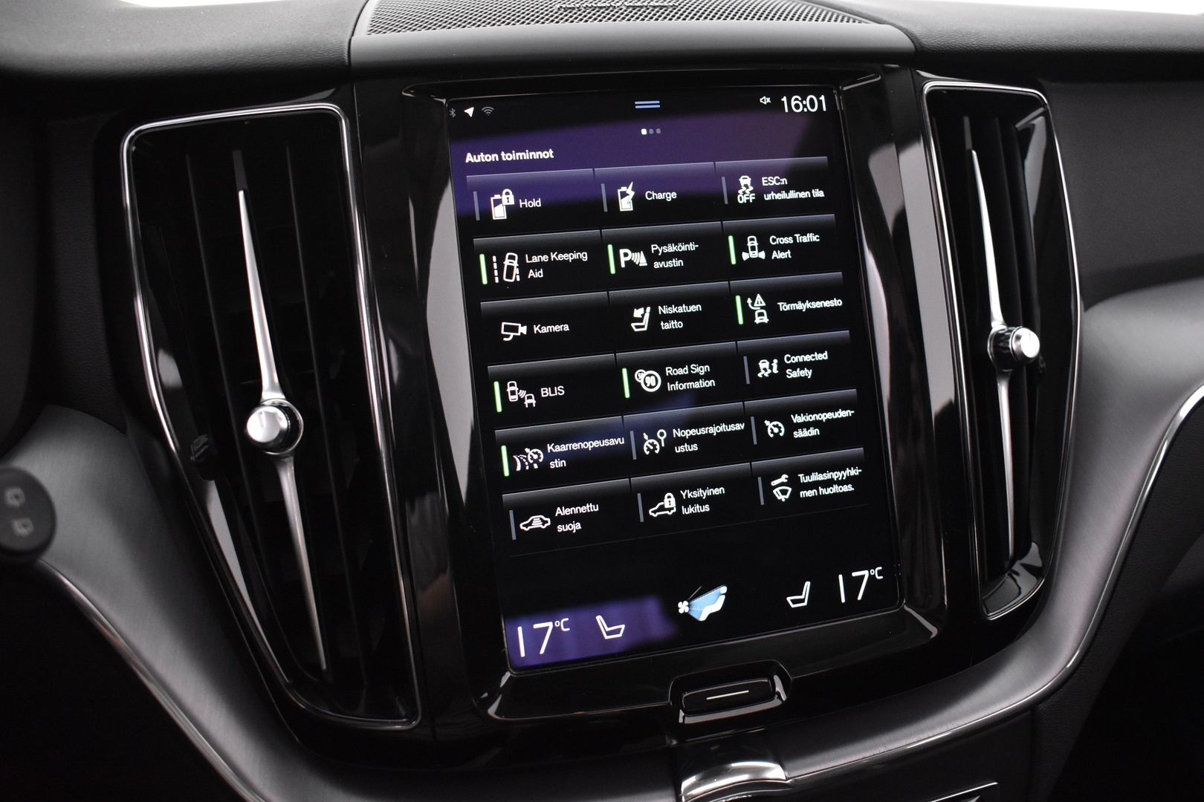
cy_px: 401
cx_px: 602
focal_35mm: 33
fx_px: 1104
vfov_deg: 40.0
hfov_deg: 57.2
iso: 2800
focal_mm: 22
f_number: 3.8
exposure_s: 1/30
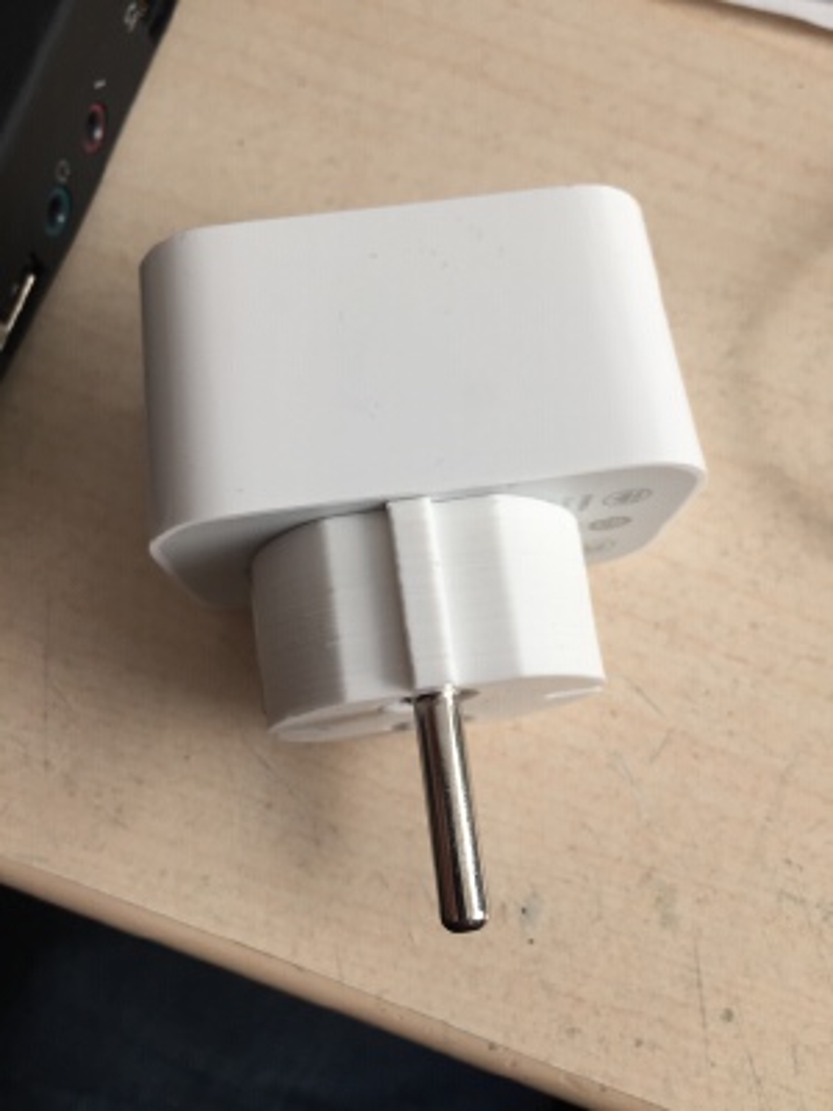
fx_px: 930
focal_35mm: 29
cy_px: 556
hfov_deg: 48.2
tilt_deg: -77.4
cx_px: 416
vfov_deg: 61.7
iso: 32
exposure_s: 1/50
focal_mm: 4.15
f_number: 2.2
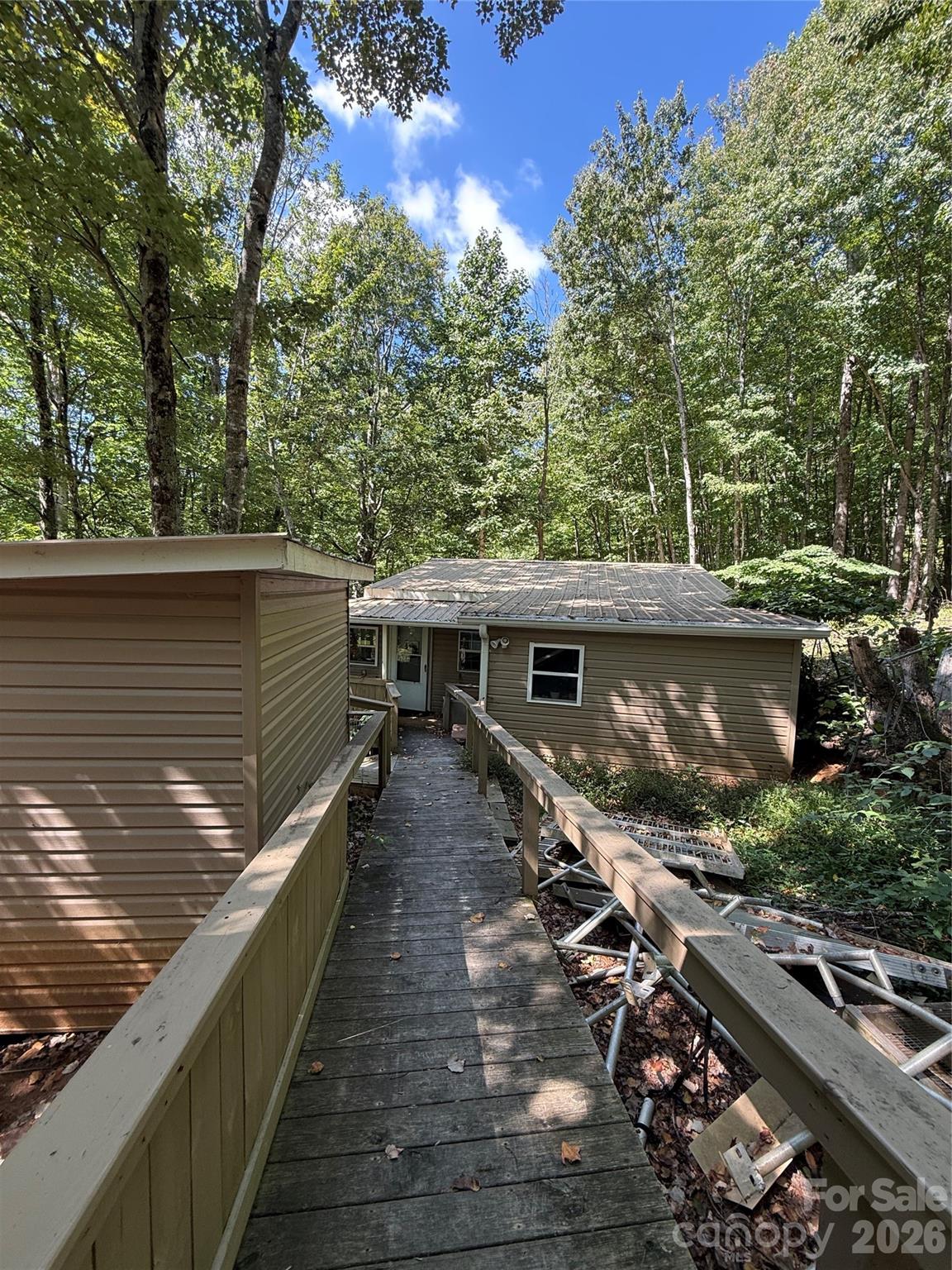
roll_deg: -2.8
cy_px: 635
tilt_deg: -3.1
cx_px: 476
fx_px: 513
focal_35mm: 14
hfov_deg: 85.7
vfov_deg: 102.1
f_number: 2.2
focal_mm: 2.22
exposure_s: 1/99
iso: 50
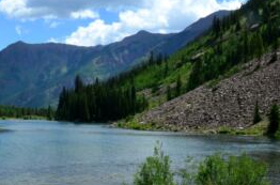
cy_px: 143
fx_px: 512
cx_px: 32
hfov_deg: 29.4
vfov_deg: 20.3
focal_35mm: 66
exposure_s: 1/160
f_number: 16
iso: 200
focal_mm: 18
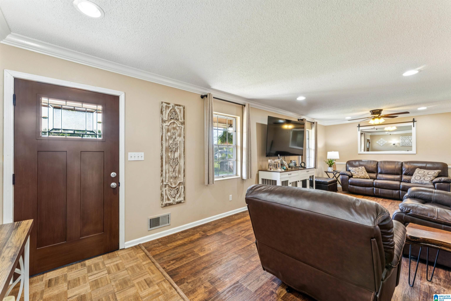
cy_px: 150
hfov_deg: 104.3
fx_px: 175
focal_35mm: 14
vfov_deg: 81.2
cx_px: 226
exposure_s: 1/8
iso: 400
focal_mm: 14
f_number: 13
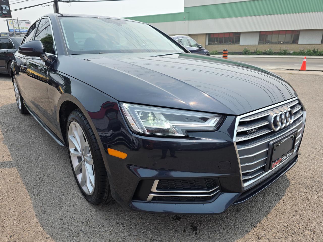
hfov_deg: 73.9
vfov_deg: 58.9
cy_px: 121
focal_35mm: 23
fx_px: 215
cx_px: 162
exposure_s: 1/1915
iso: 40
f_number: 1.7
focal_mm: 6.3
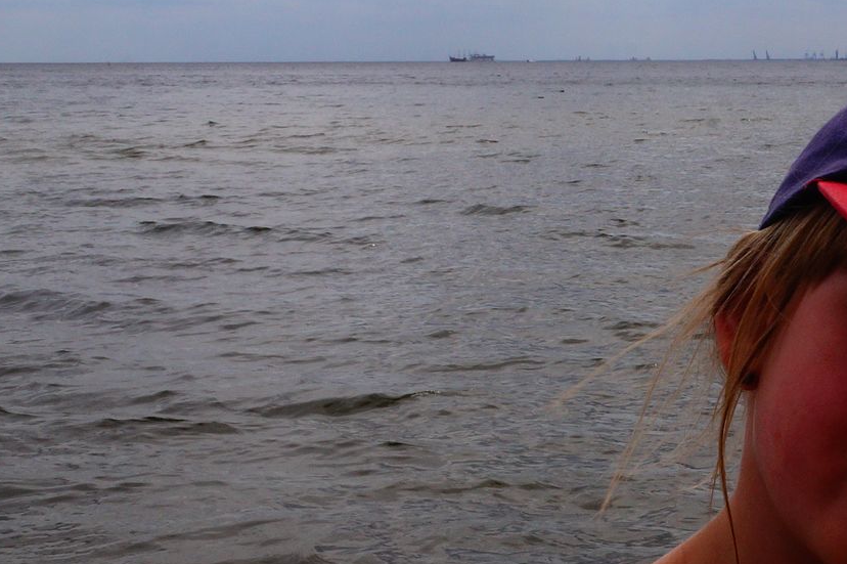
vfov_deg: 15.7
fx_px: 2046
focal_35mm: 87
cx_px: 733
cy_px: 351
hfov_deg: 22.9
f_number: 22
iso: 200
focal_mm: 24
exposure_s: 1/125
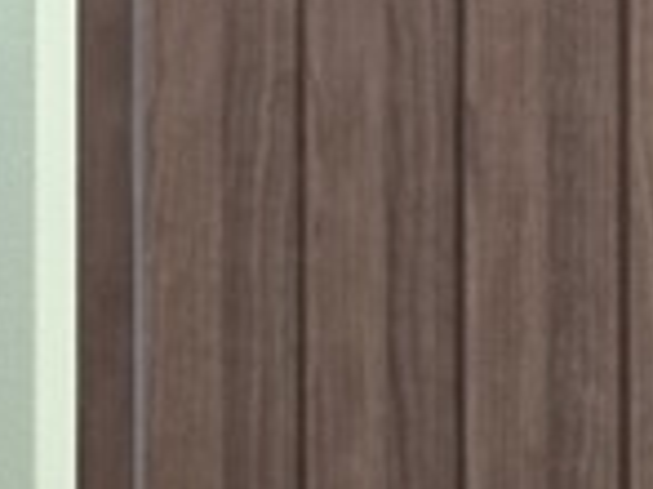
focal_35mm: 255
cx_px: -498
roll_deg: +0.3
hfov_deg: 7.6
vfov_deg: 5.8
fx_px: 4806
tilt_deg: +2.2
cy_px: 776
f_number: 1.78
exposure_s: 1/60
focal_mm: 6.76
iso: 125
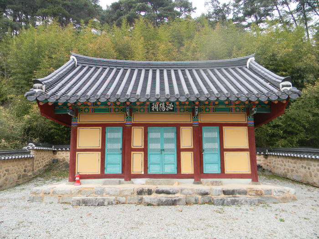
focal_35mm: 28
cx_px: 160
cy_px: 120
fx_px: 258
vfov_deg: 49.7
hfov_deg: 63.4
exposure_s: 1/140
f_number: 3.5
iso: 80
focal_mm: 5
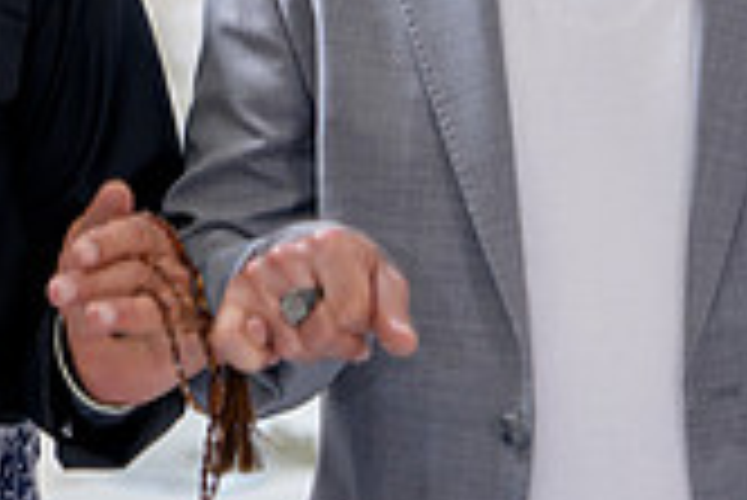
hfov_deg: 7.0
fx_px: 6023
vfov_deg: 4.7
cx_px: -252
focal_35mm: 290
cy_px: -146
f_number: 2
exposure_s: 1/200
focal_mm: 83
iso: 640
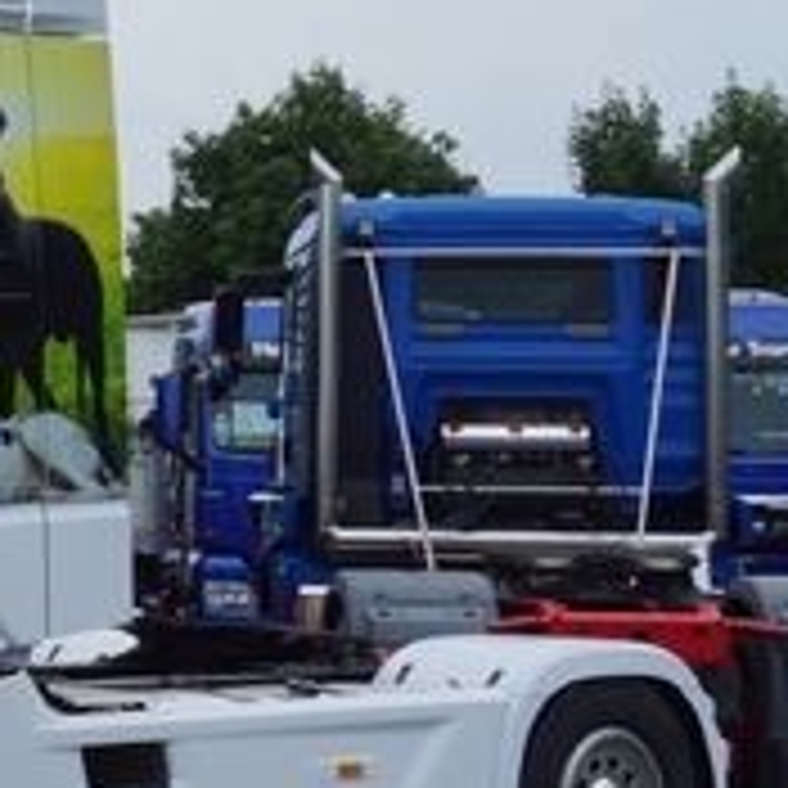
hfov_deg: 11.9
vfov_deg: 13.6
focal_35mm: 128
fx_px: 3297
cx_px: -869
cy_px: 209
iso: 100
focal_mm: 22
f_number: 13
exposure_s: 1/125
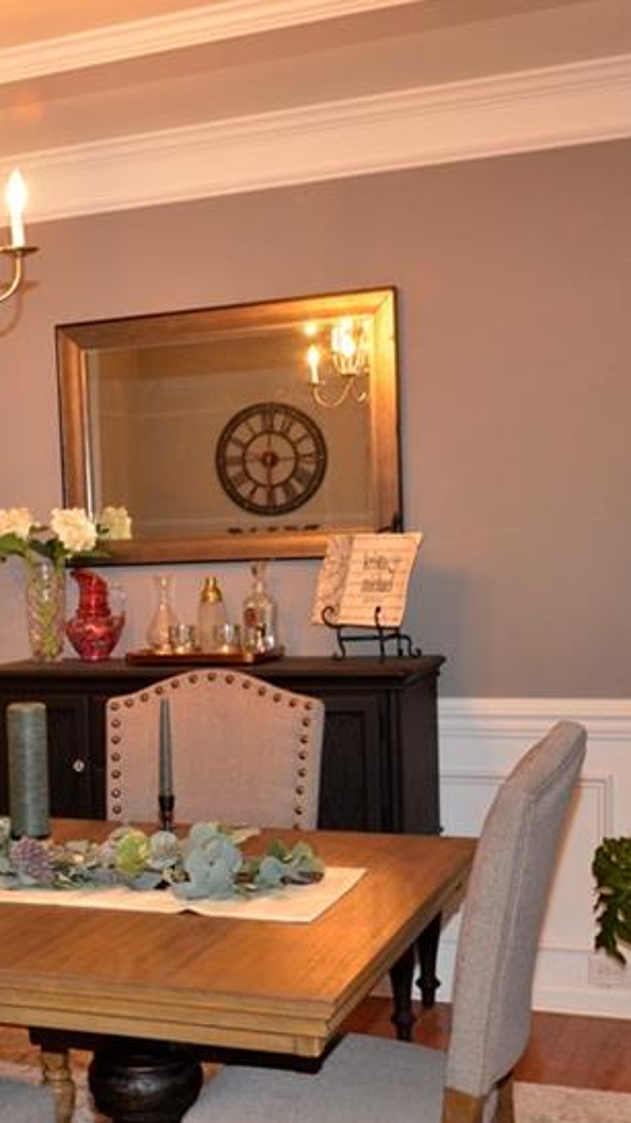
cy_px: 666
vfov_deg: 39.0
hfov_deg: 21.6
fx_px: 1577
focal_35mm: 53
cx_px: -37
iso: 800
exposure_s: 1/60
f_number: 4
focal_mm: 18
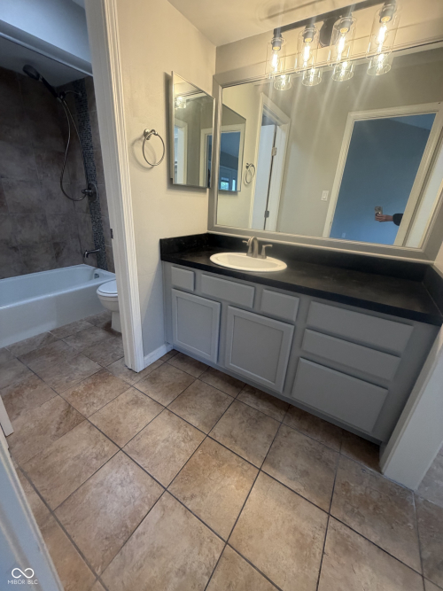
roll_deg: -2.1
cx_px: 222
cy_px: 296
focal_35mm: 14
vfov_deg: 102.1
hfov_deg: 85.7
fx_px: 239
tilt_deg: -21.6
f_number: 2.2
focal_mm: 2.22
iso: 250
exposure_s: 1/120
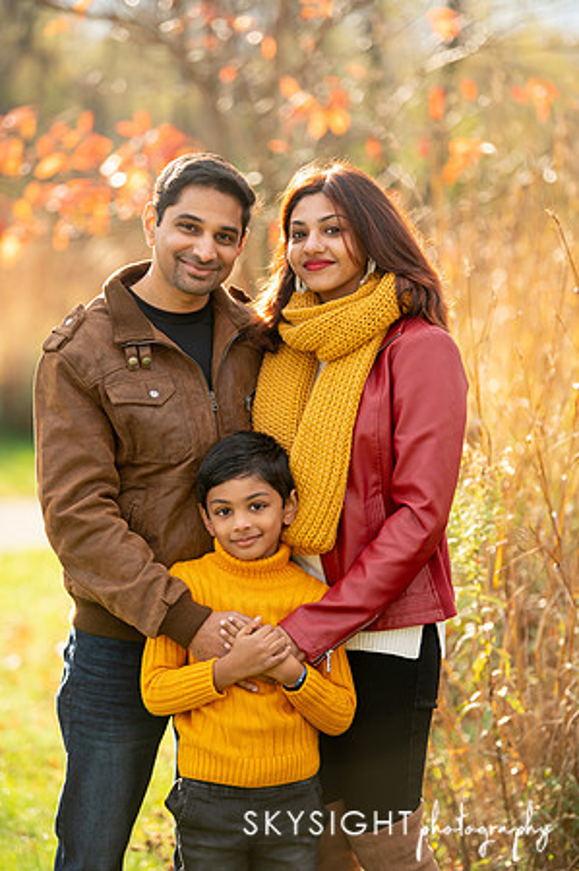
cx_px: 290
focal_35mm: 135
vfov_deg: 15.2
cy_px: 436
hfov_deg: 10.1
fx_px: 3264
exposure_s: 1/2000
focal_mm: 135
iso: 1000
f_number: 2.8
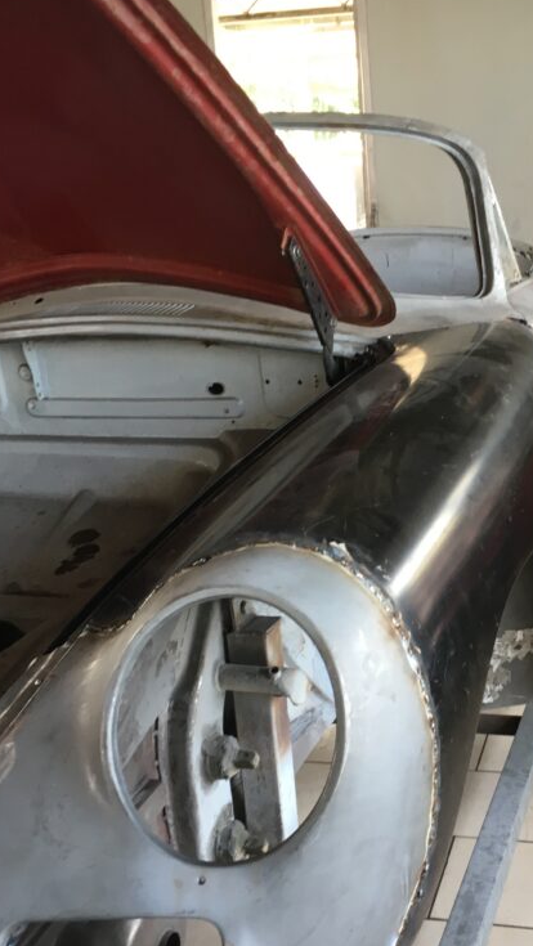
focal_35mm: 44
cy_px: 557
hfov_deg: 26.7
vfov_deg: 46.2
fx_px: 1104
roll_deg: +3.5
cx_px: 421
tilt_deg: -18.0
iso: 64
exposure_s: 1/33
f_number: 2.2
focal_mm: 4.15
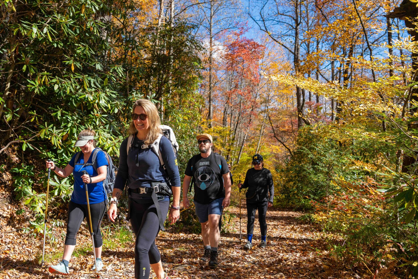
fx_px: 372
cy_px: 143
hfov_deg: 57.8
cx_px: 151
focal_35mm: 32
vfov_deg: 41.1
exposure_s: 1/800
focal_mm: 24
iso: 125
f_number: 2.8
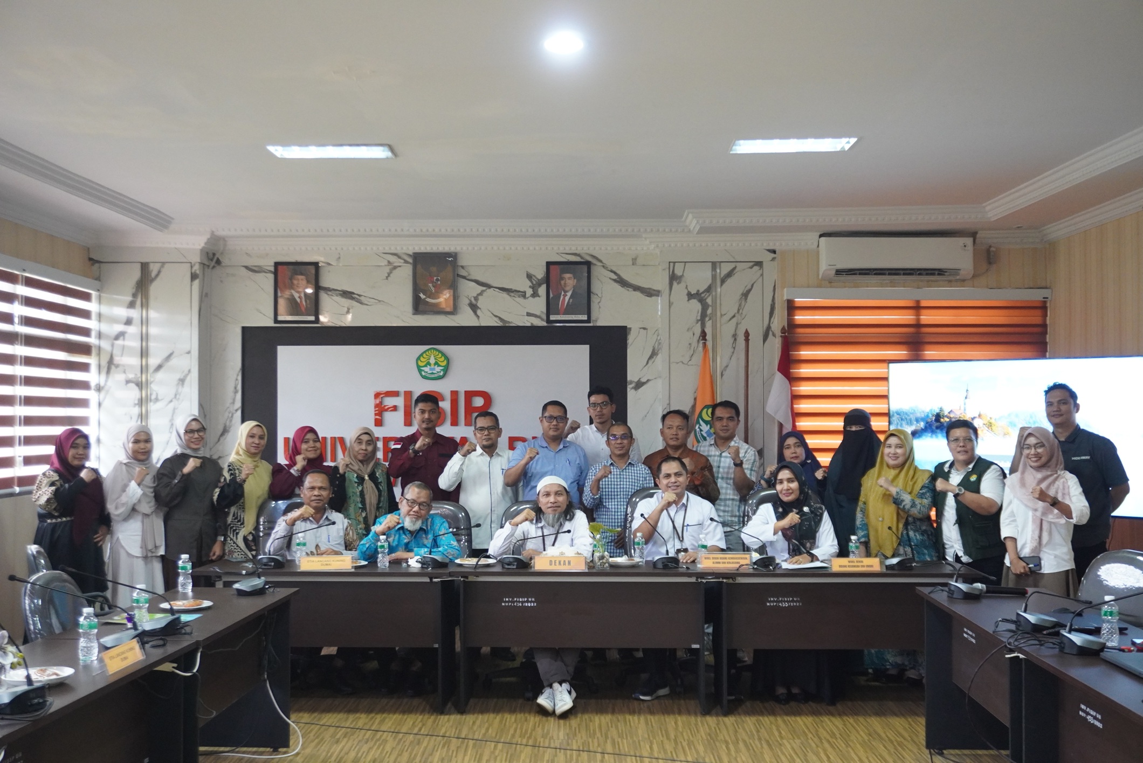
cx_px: 572
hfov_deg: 51.3
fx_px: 1191
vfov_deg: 35.5
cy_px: 382
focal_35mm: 38
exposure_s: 1/40
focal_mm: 25
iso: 2000
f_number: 4.5
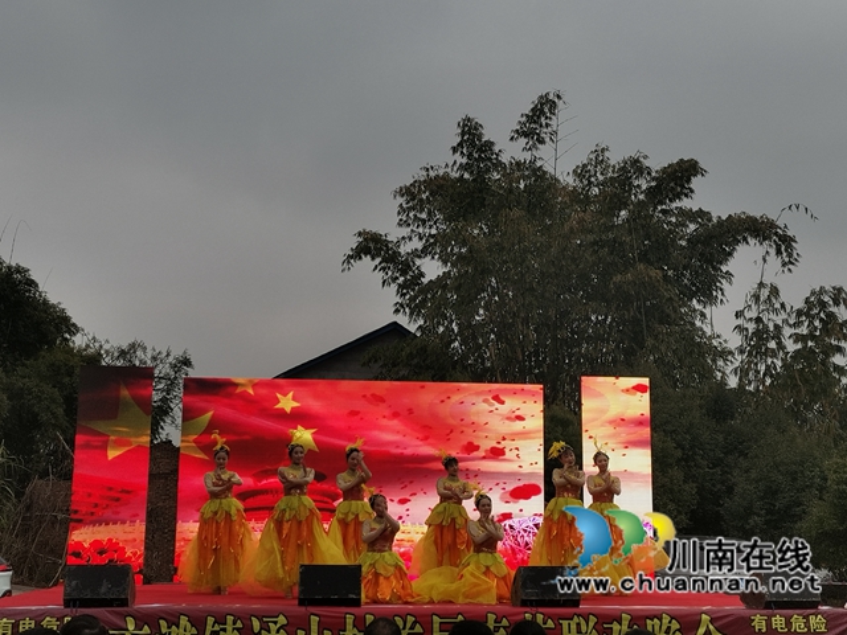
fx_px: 1272
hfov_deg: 36.8
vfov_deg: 28.0
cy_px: 318
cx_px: 424
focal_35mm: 52
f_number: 1.8
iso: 50
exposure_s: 1/217
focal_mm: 4.75
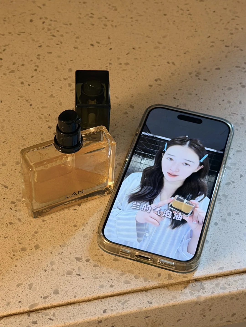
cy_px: 164
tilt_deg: -43.9
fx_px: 455
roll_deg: -3.1
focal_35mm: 48
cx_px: 123
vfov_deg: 39.7
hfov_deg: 30.3
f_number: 1.78
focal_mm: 6.76
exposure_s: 1/40
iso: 400
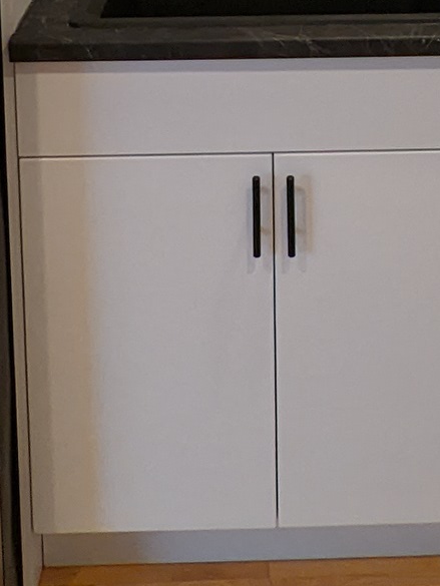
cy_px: -278
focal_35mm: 70
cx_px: 305
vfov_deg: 22.9
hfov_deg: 20.9
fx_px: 1186
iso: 335
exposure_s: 1/120
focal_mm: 2.35
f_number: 2.2
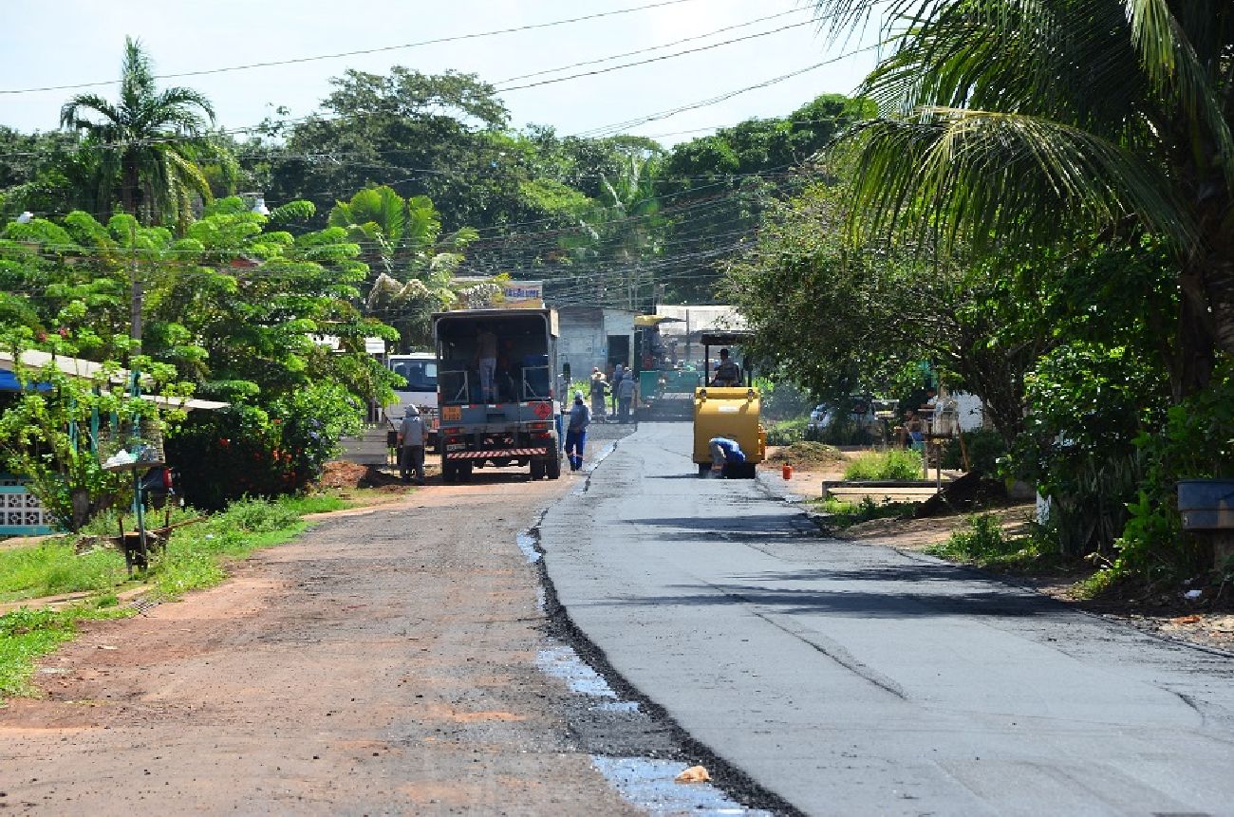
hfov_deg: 13.7
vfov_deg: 9.1
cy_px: 408
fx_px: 5131
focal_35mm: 150
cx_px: 617
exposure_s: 1/125
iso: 100
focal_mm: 100
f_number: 9
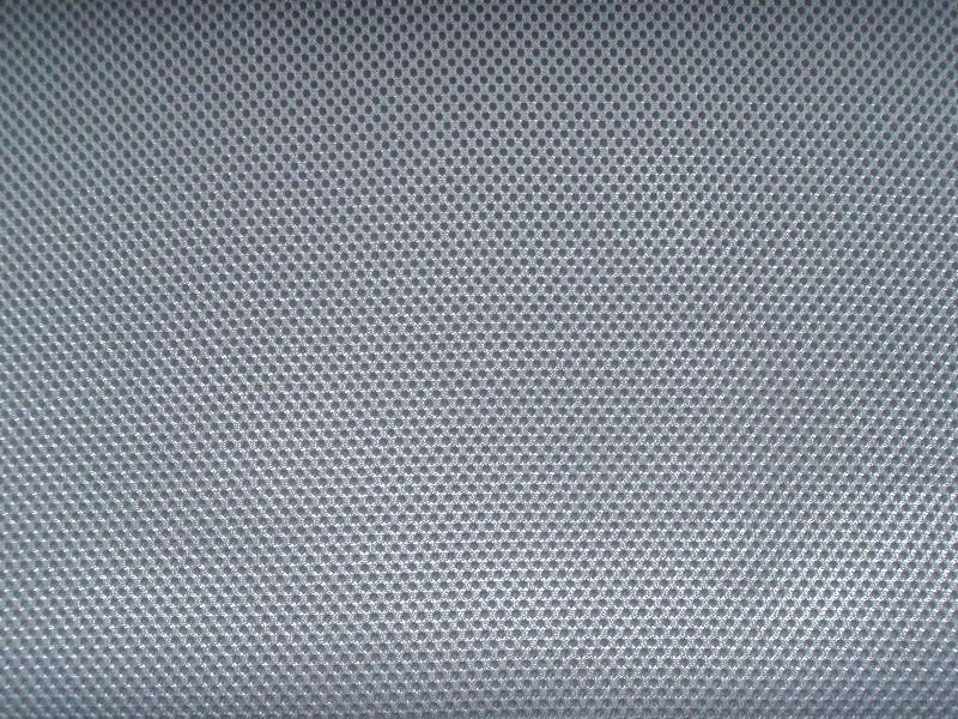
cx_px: 479
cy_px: 360
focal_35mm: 37
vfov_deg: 38.7
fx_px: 1024
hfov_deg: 50.1
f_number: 3.9
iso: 200
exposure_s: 1/400
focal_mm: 6.61
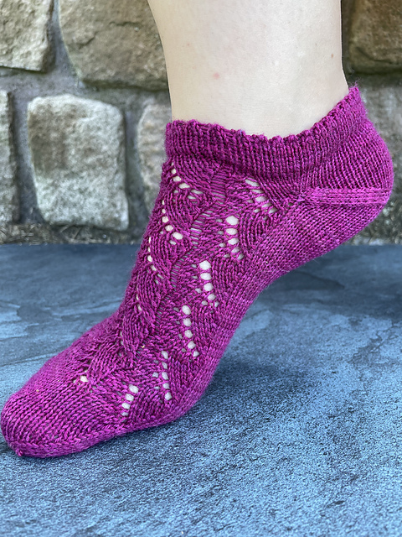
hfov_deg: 53.1
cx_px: 201
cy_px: 268
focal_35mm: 26
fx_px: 403
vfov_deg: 67.3
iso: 40
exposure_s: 1/121
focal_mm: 4.2
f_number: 1.6
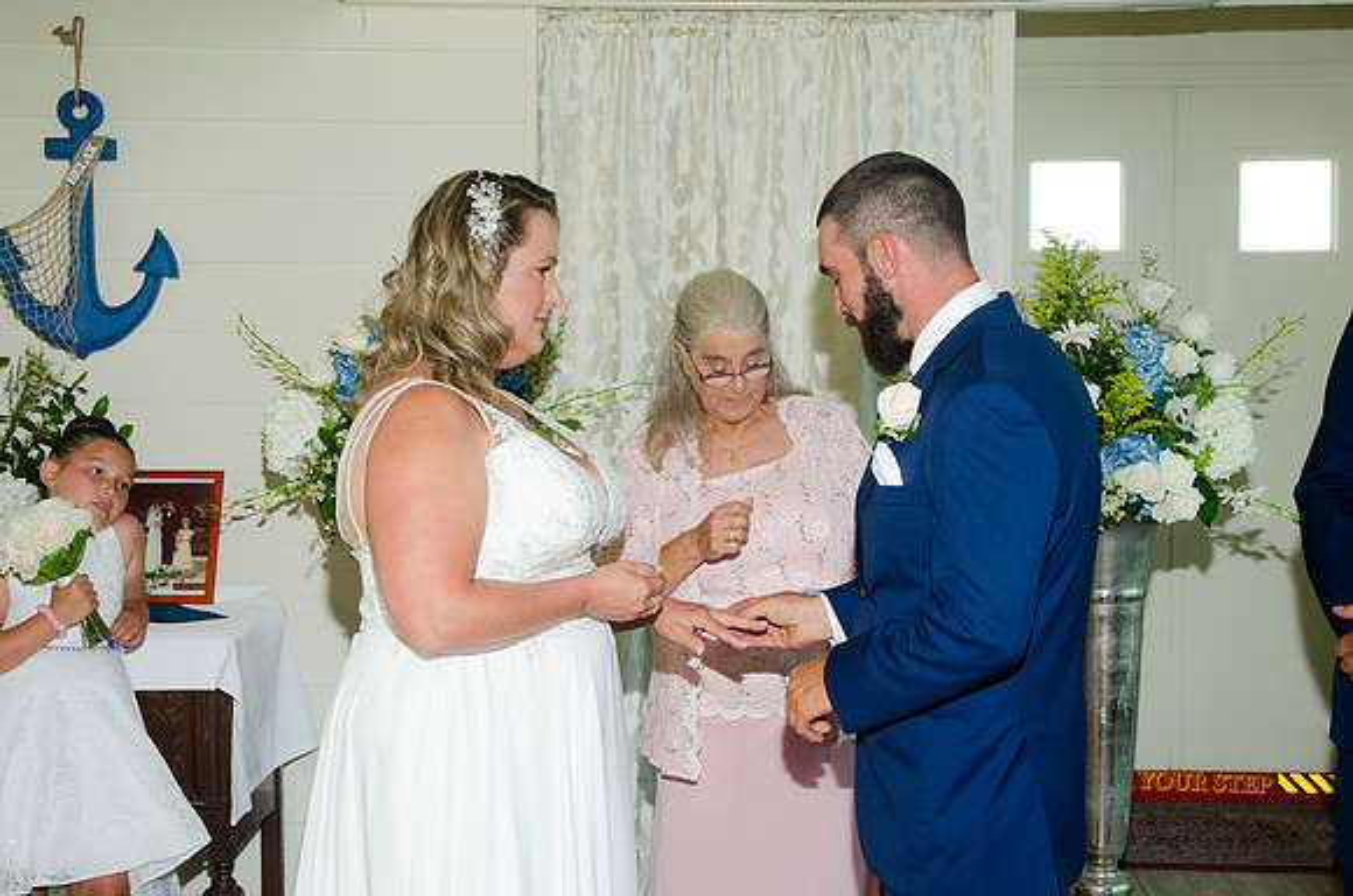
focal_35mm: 51
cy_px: 448
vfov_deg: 26.4
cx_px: 676
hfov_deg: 39.0
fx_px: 1913
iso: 400
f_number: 5.6
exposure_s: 1/125
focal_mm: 34
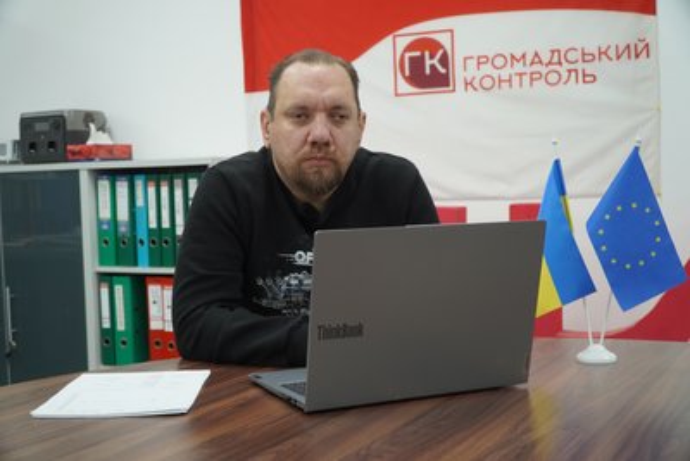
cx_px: 345
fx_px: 834
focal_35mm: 44
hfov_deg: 44.9
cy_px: 230
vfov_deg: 30.9
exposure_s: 1/160
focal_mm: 29
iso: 500
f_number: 4
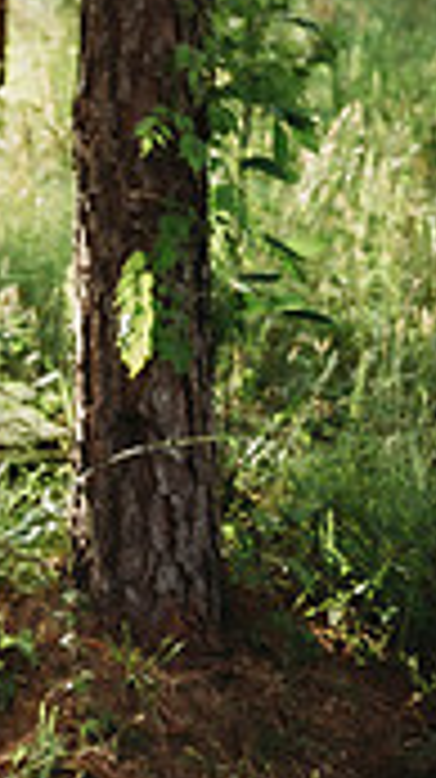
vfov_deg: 20.2
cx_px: -665
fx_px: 2102
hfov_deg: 10.1
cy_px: -29
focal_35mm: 102
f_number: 2.8
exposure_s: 1/200
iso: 80
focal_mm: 29
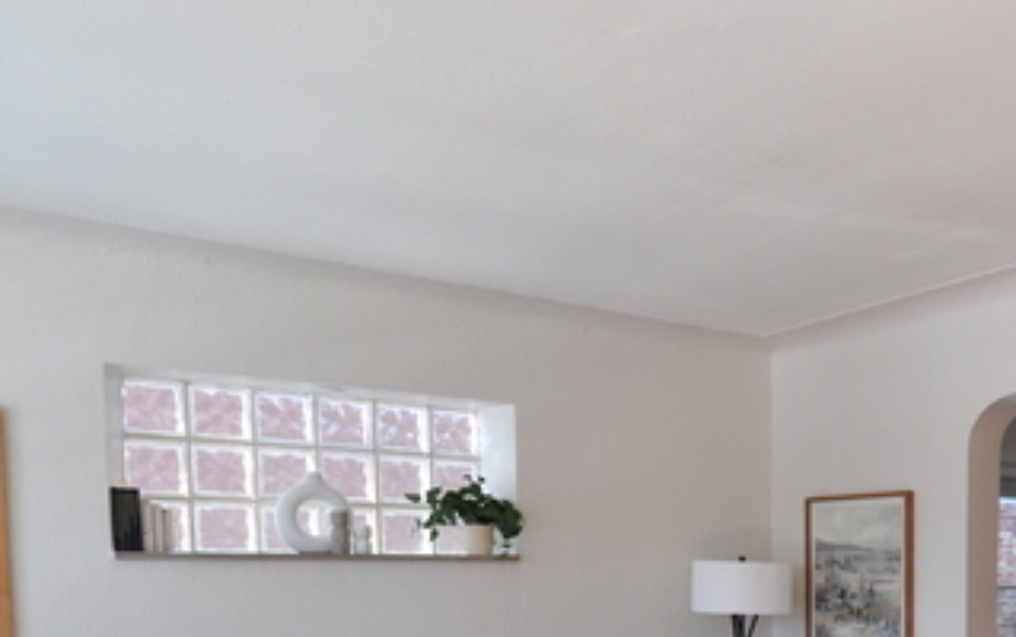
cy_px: 627
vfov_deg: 32.7
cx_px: 865
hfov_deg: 49.5
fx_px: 998
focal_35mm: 36
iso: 200
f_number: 5.6
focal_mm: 10
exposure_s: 1/30
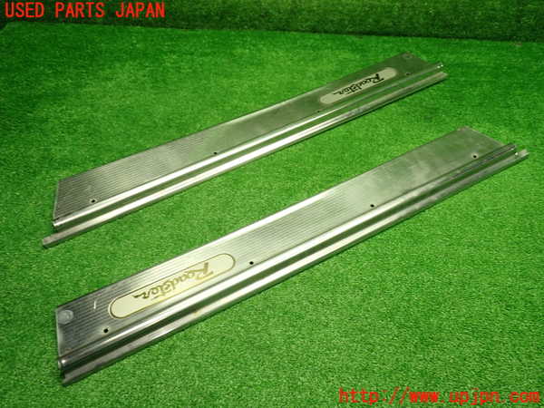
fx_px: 471
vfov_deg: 46.8
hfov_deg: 60.0
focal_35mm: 30
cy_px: 204
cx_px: 272
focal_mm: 5.4
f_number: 2.3
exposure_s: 1/40
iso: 200
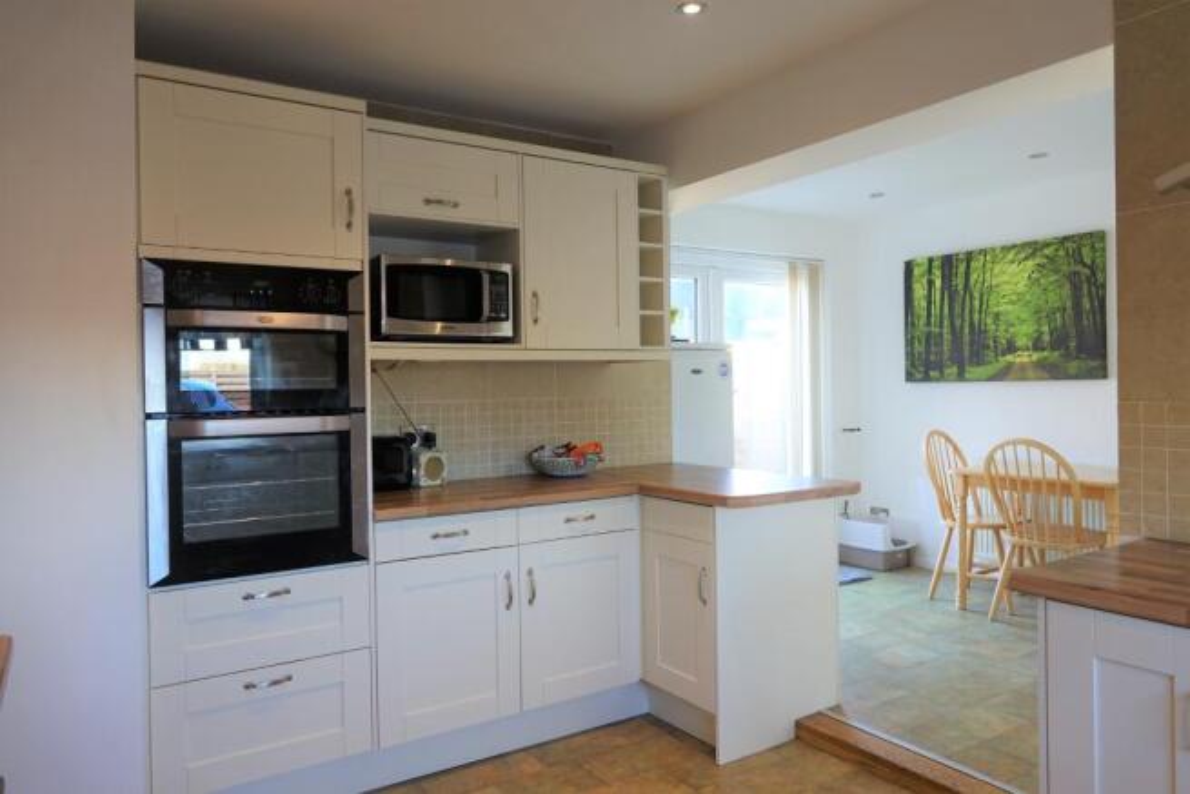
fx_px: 793
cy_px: 397
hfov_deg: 73.7
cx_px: 595
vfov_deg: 53.2
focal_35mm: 24
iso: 100
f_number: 2.5
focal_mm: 8.82
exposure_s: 1/40
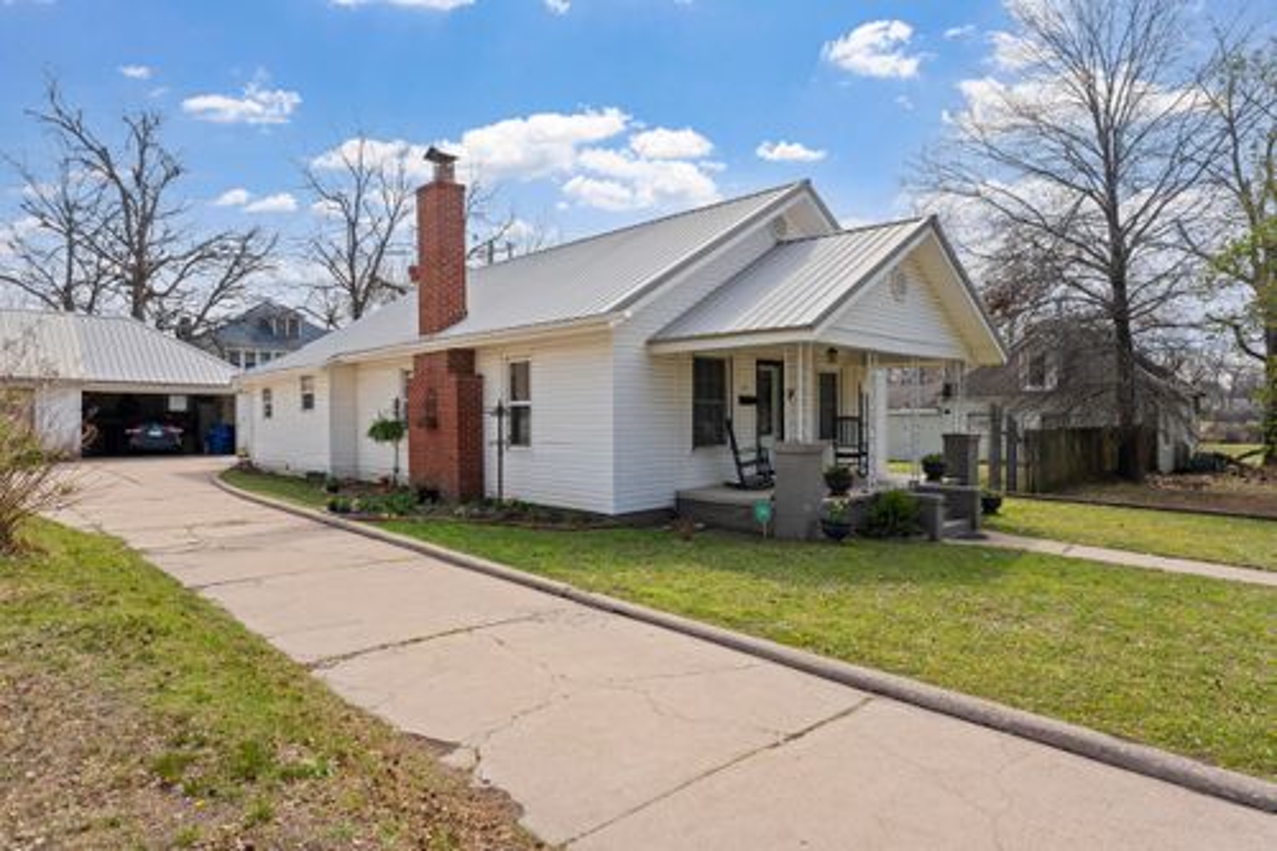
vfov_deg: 61.4
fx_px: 716
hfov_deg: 83.4
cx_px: 638
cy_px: 426
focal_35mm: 20
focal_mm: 20.2
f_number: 8
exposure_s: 1/800
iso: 200
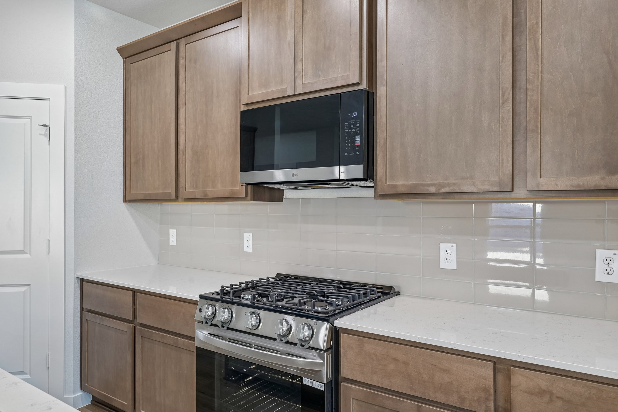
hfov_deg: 74.9
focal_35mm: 24
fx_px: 403
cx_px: 309
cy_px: 206
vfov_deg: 54.1
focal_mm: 23.5
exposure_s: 1/15
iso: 400
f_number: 8
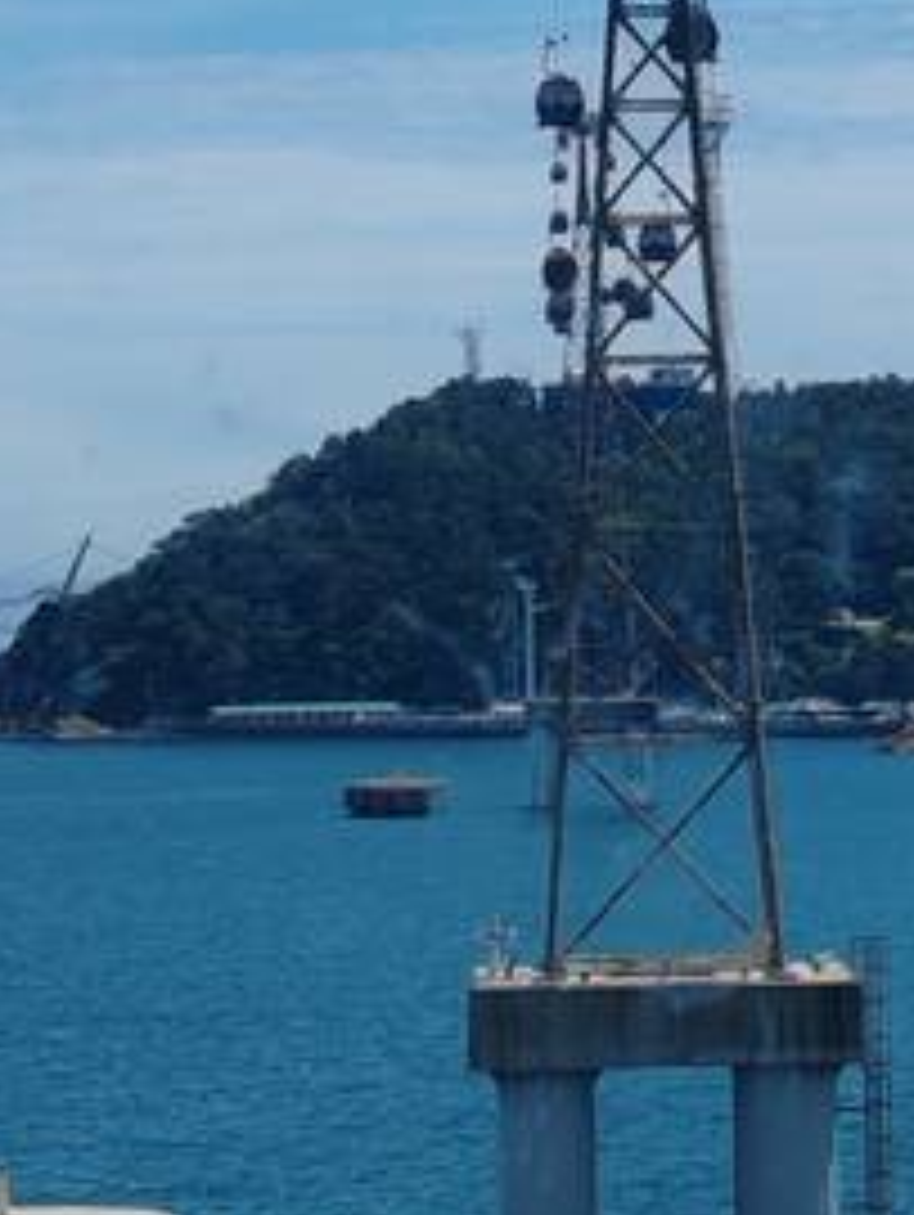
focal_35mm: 187
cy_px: -166
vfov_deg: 10.4
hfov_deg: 7.9
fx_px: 6573
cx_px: 675
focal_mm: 6.12
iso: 50
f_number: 1.9
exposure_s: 1/420
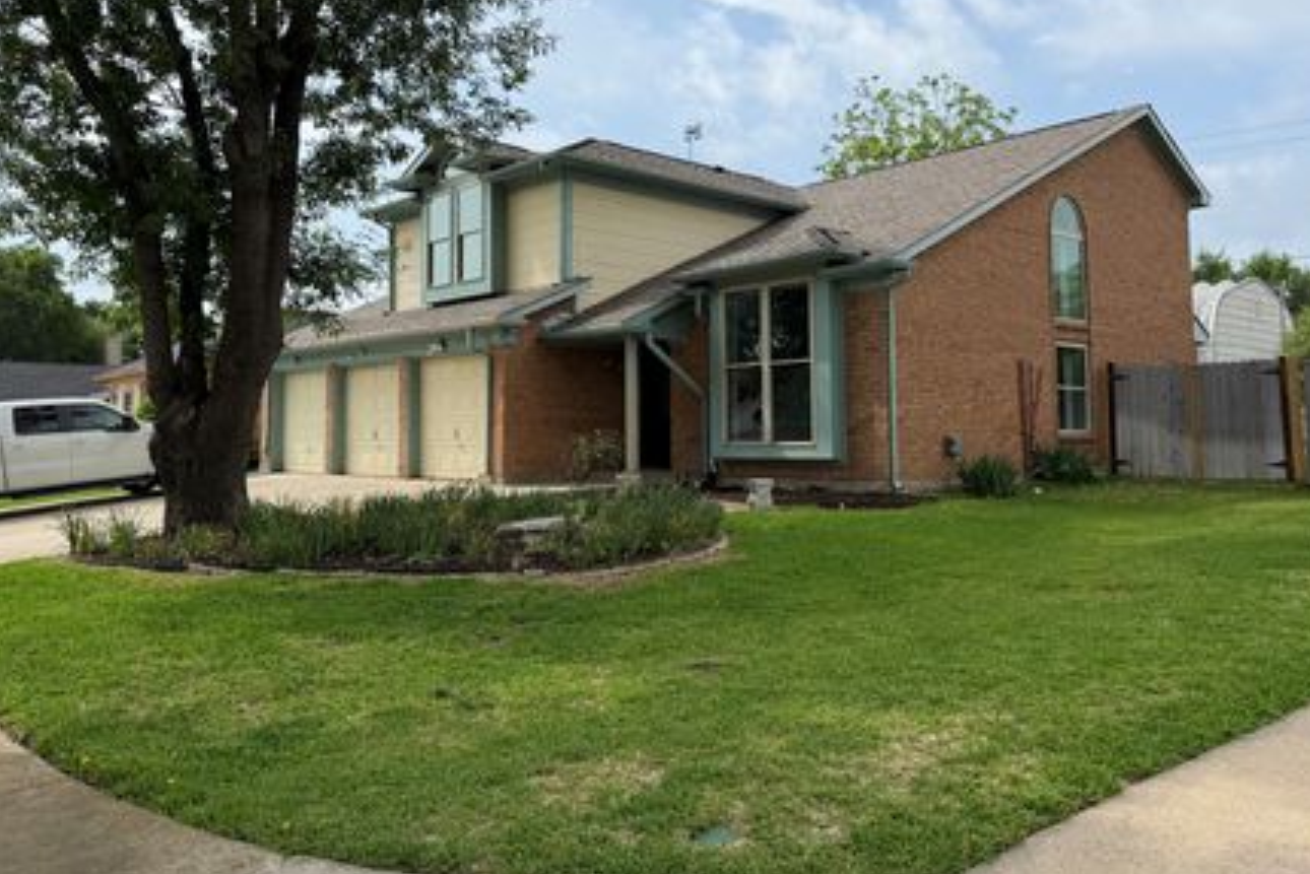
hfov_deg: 63.6
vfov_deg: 44.7
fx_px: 1056
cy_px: 343
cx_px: 652
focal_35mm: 29
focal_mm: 6.76
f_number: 1.78
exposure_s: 1/4975
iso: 80
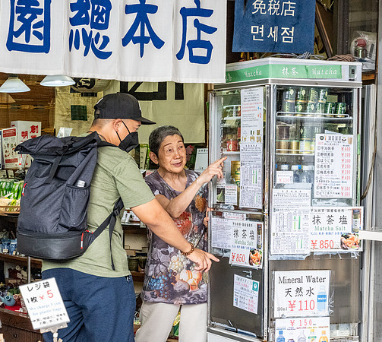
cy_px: 197
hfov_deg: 18.9
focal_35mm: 97
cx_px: 168
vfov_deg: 16.9
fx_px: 1147
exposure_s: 1/400
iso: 5000
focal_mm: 70
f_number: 8
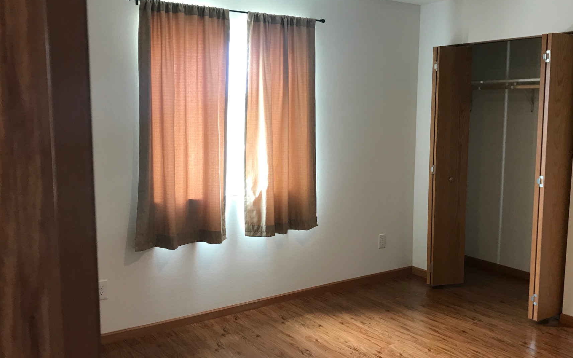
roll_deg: -0.1
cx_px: 321
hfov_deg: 55.2
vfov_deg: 36.3
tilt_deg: -7.1
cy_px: 187
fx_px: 546
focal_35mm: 35
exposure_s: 1/24
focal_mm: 3.99
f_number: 1.8
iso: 40
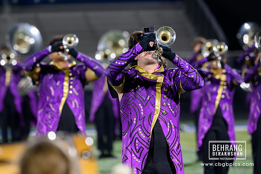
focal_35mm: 320
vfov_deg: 4.3
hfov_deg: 6.4
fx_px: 2319
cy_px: 87
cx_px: 130
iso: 10000
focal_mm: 320
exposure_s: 1/500
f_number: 5.6
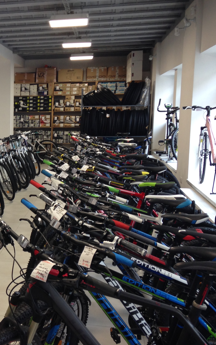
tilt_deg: -8.7
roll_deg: +1.4
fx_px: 518
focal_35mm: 55
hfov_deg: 22.3
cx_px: -21
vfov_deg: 36.9
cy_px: 176
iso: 50
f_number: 2.4
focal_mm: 4.12
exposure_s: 1/20
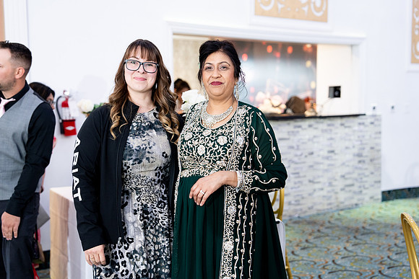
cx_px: 213
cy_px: 139
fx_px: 638
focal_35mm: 55
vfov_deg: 24.7
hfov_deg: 36.4
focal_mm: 53
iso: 1600
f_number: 2.8
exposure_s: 1/125
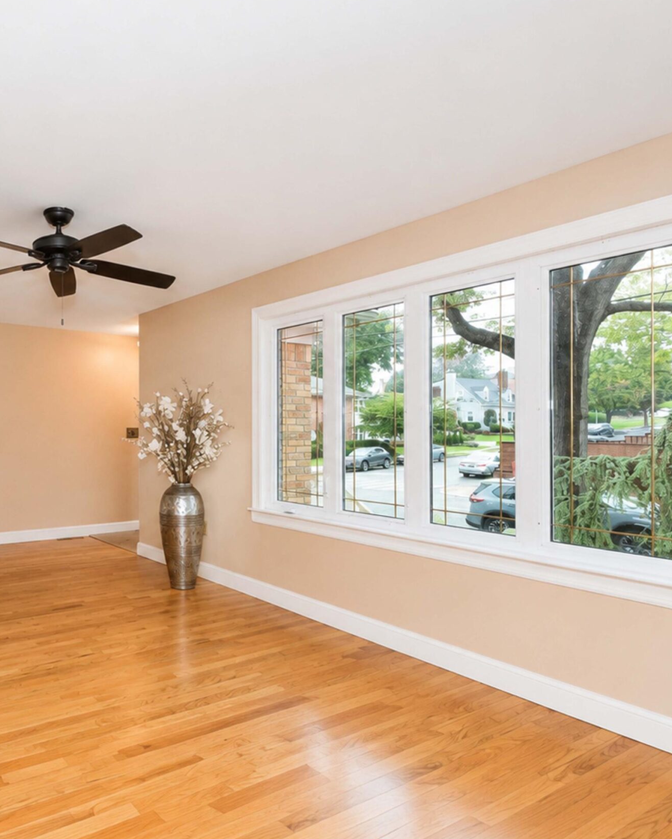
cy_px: 422
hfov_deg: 57.3
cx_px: 114
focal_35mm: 22
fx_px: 547
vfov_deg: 75.0
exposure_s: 1/60
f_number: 7.1
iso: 2000
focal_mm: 10
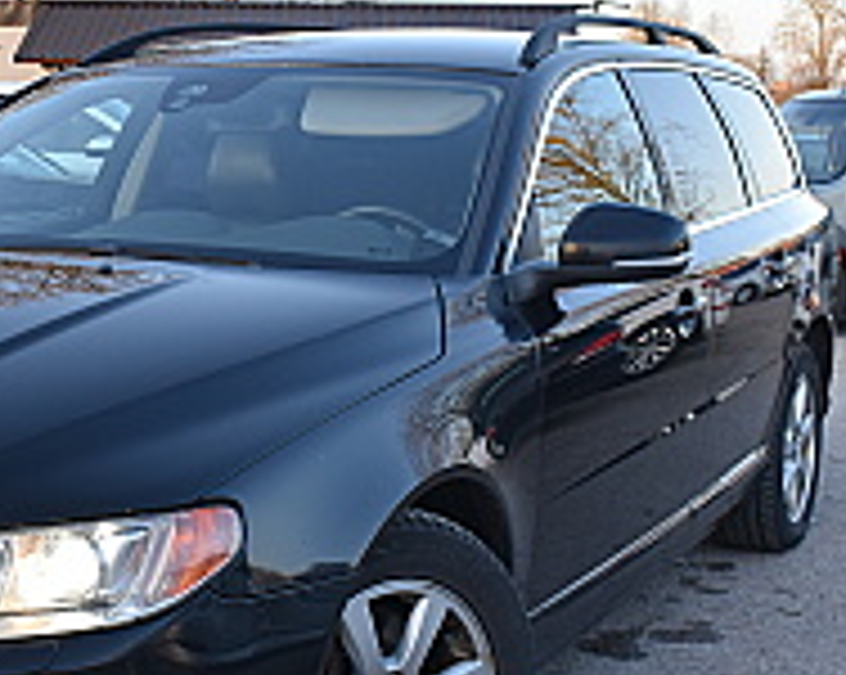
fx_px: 1801
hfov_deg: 25.9
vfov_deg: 21.2
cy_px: 380
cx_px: 144
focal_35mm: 72
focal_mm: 24
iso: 400
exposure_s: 1/125
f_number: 8
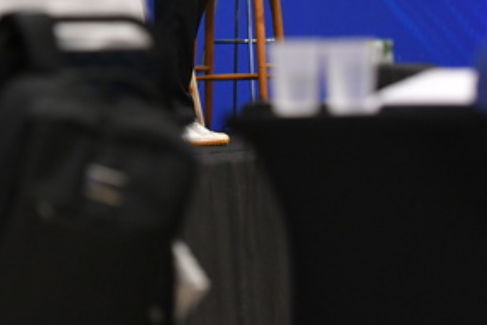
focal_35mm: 285
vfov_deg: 4.8
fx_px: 3857
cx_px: 221
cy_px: -94
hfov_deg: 7.2
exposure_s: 1/160
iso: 2000
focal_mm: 102
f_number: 2.8
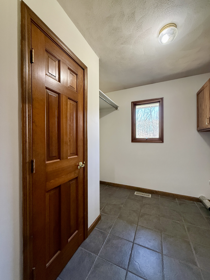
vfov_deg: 102.1
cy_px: 140
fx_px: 113
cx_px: 105
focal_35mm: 14
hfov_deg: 85.7
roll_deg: +1.3
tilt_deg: -0.7
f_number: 2.2
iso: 500
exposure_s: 1/60
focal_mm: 2.22
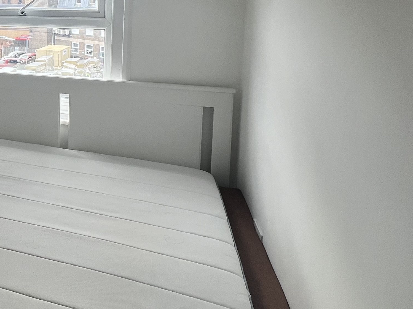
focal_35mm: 35
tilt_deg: -4.9
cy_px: 38
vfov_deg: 38.2
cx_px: -59
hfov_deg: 40.4
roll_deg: -0.6
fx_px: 418
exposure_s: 1/99
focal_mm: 1.57
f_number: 1.8
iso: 32
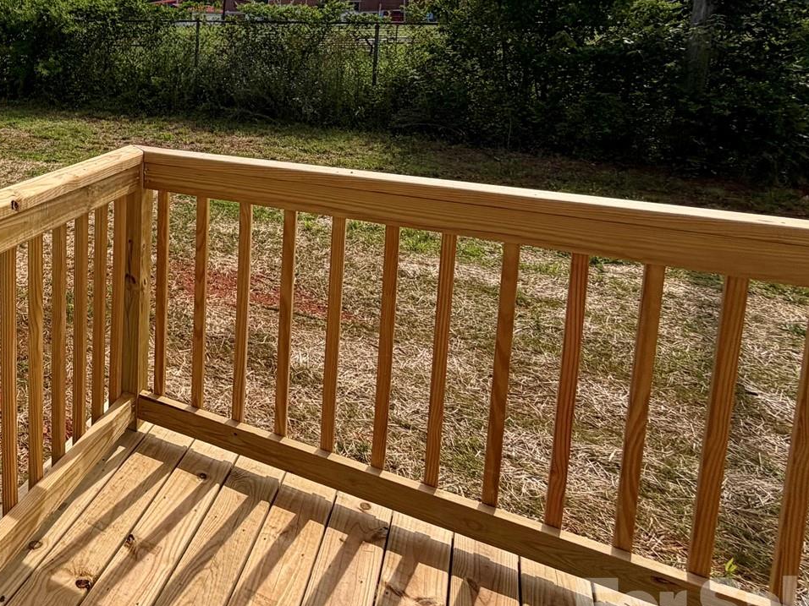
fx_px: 701
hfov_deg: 48.1
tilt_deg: -6.4
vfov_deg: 43.8
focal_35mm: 30
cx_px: -20
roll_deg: -0.2
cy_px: 95
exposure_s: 1/1497
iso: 20
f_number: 2.2
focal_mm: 2.22
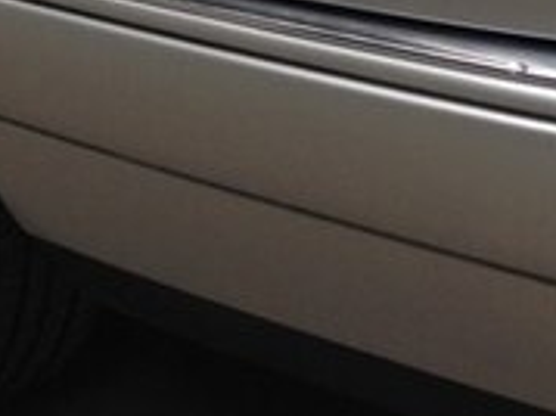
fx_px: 1958
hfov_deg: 16.0
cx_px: 71
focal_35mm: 122
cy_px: -210
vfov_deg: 11.6
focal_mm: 4.12
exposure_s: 1/148
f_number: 2.4
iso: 50
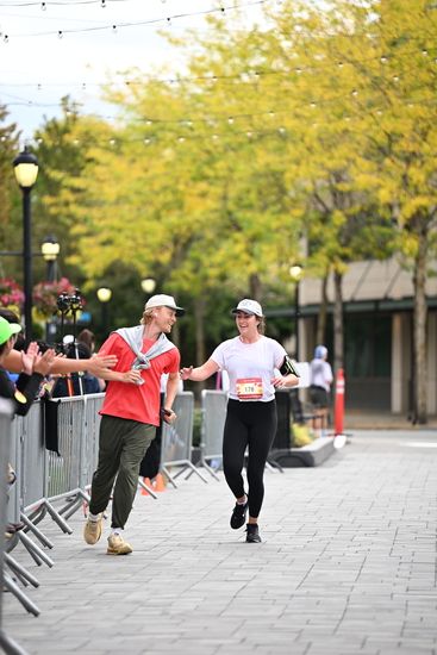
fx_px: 3093
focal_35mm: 170
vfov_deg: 12.1
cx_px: 218
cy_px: 328
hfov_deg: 8.1
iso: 640
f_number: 2.8
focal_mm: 170
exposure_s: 1/2000
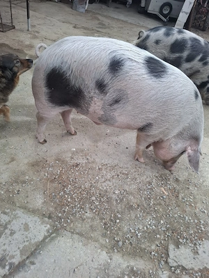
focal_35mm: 23
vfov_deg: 73.9
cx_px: 104
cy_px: 139
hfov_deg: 58.9
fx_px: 185
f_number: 1.8
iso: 160
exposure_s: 1/100
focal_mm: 5.54
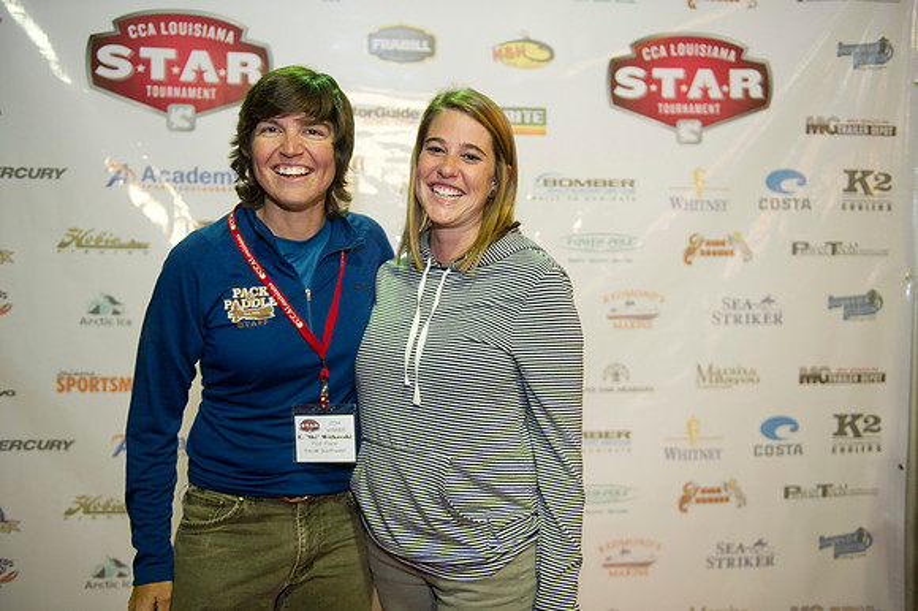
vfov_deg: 37.8
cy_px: 306
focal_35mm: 35
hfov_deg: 54.5
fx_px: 892
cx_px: 459
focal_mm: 35
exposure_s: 1/60
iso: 1250
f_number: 2.8
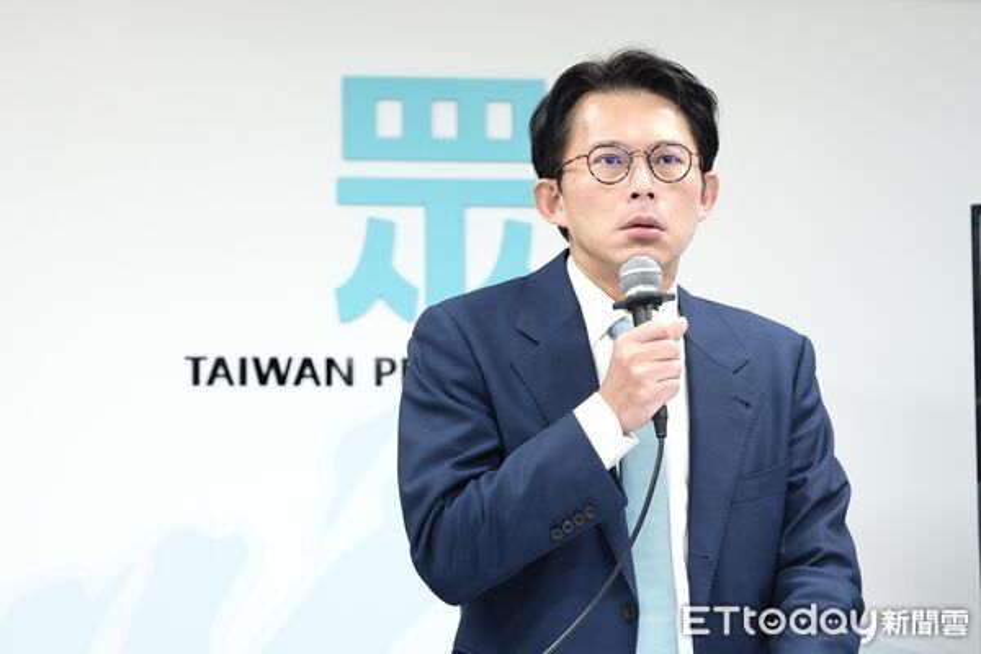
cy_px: 327
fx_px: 1989
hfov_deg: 27.7
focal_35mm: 73
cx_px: 490
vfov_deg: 18.7
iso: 640
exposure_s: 1/100
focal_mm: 48.5
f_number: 2.8
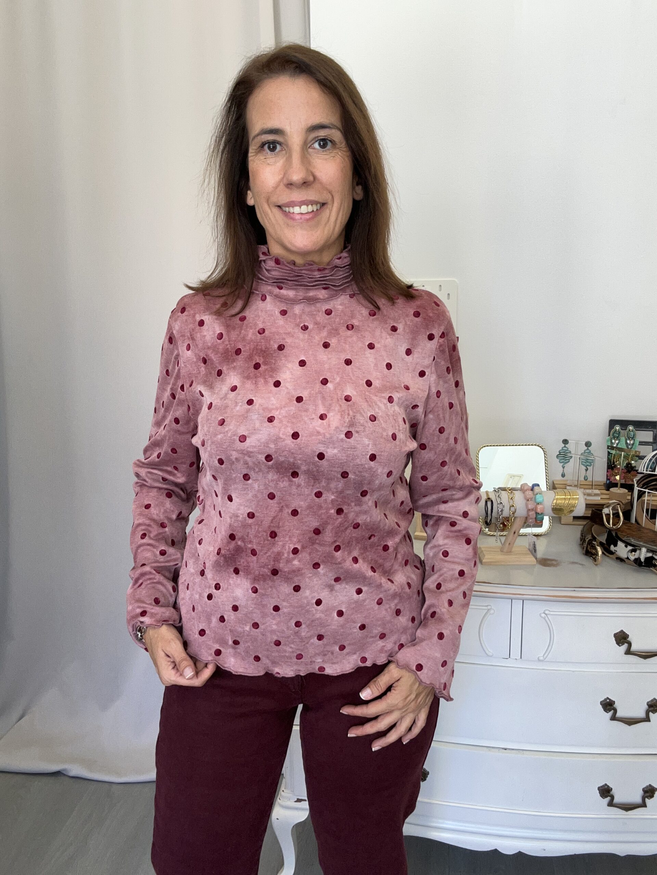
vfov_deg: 60.0
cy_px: 438
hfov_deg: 46.8
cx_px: 328
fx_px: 759
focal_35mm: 30
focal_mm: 2.69
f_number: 1.9
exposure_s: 1/50
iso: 40
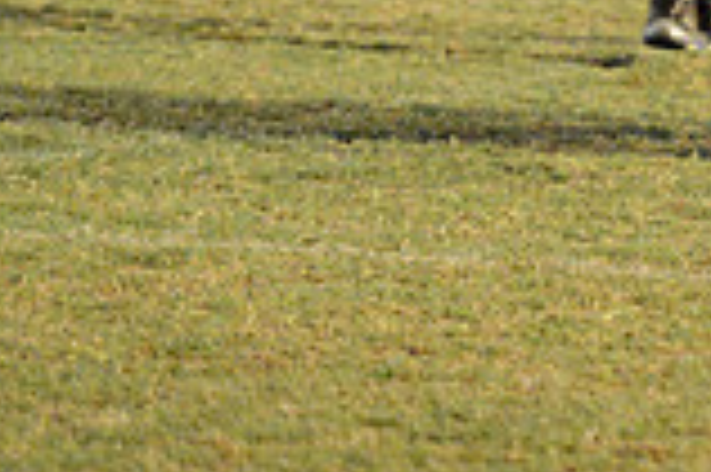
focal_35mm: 515
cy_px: -375
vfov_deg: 2.7
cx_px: 1197
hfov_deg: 4.0
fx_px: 10161
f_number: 2.8
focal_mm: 140
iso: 6400
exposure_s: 1/200
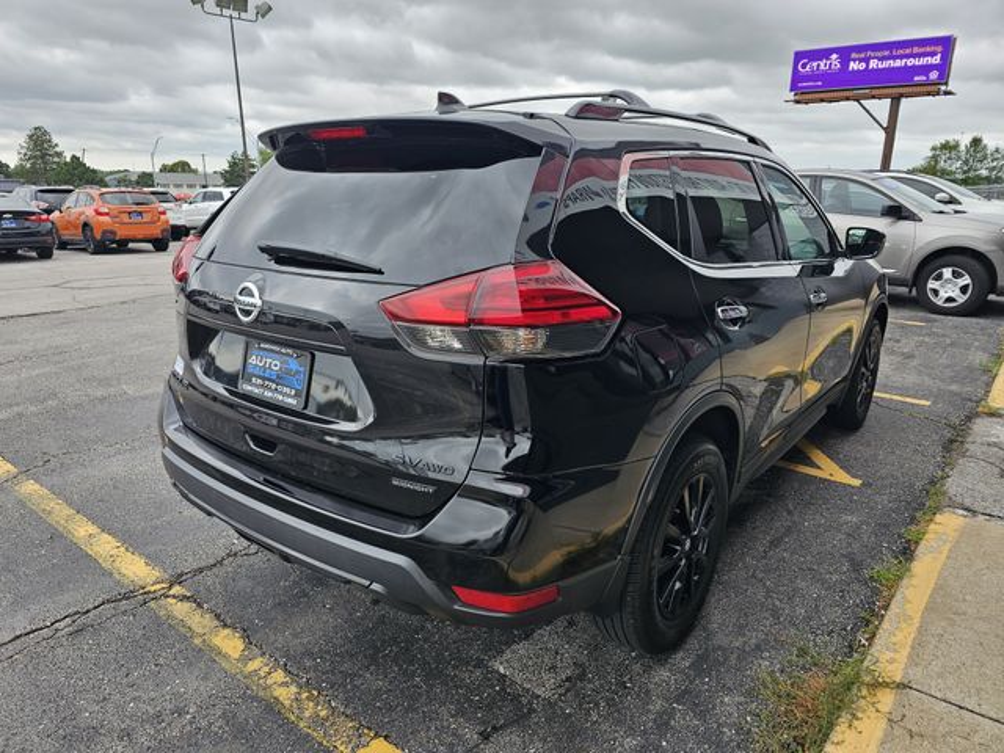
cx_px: 502
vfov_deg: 58.9
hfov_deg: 73.9
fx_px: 667
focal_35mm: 23
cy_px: 376
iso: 16
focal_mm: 6.3
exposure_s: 1/180
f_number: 1.7
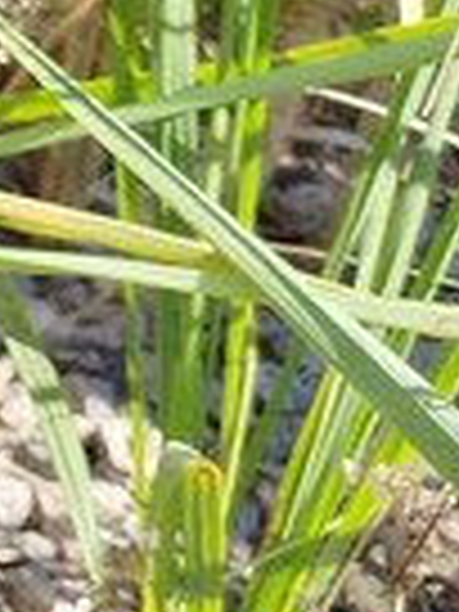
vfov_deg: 13.5
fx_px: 2493
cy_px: -166
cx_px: -1179
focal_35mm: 141
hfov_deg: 8.0
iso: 50
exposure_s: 1/336
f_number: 1.7
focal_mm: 5.31
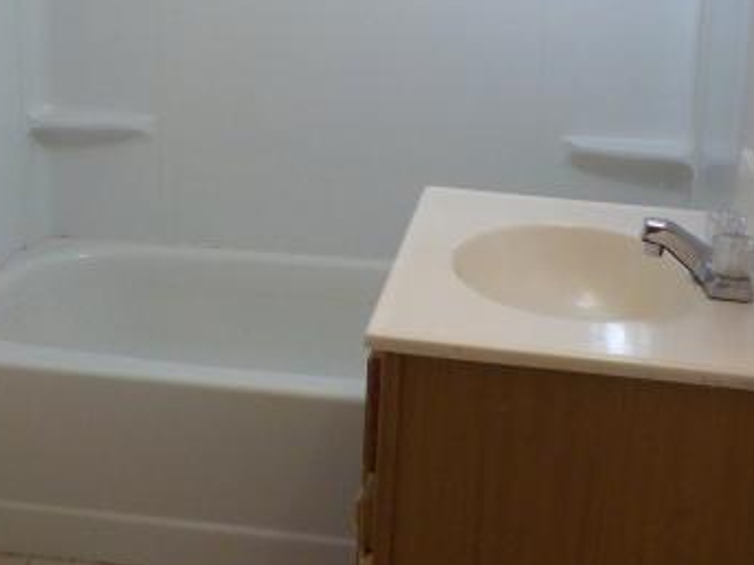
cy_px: 95
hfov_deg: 34.3
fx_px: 1219
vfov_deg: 25.5
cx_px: 325
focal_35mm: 56
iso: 280
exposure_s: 1/30
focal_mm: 4.1
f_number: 3.3
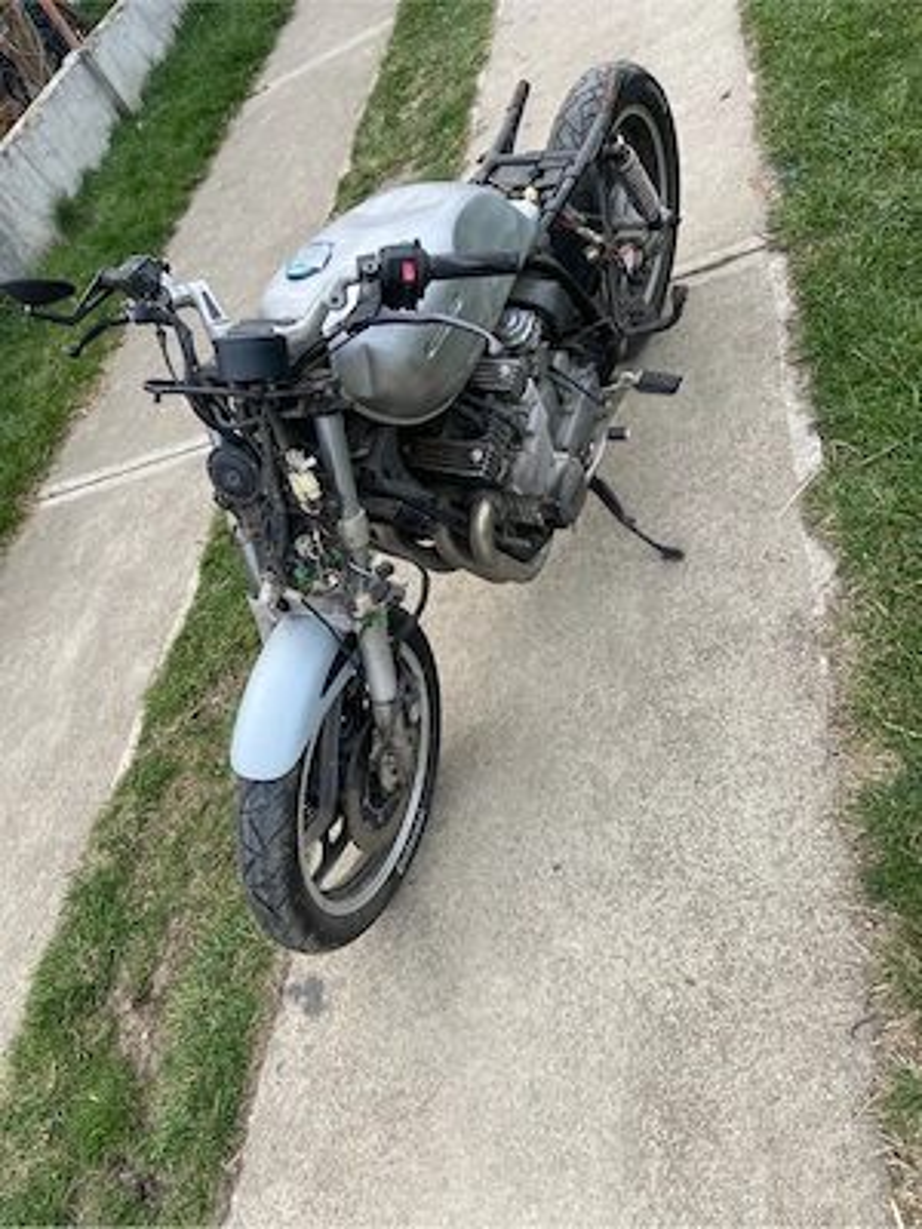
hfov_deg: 53.1
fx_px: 923
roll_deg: +40.3
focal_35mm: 26
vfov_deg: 67.3
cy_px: 614
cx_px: 461
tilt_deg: -39.8
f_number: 1.8
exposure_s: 1/121
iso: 40
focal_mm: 4.25
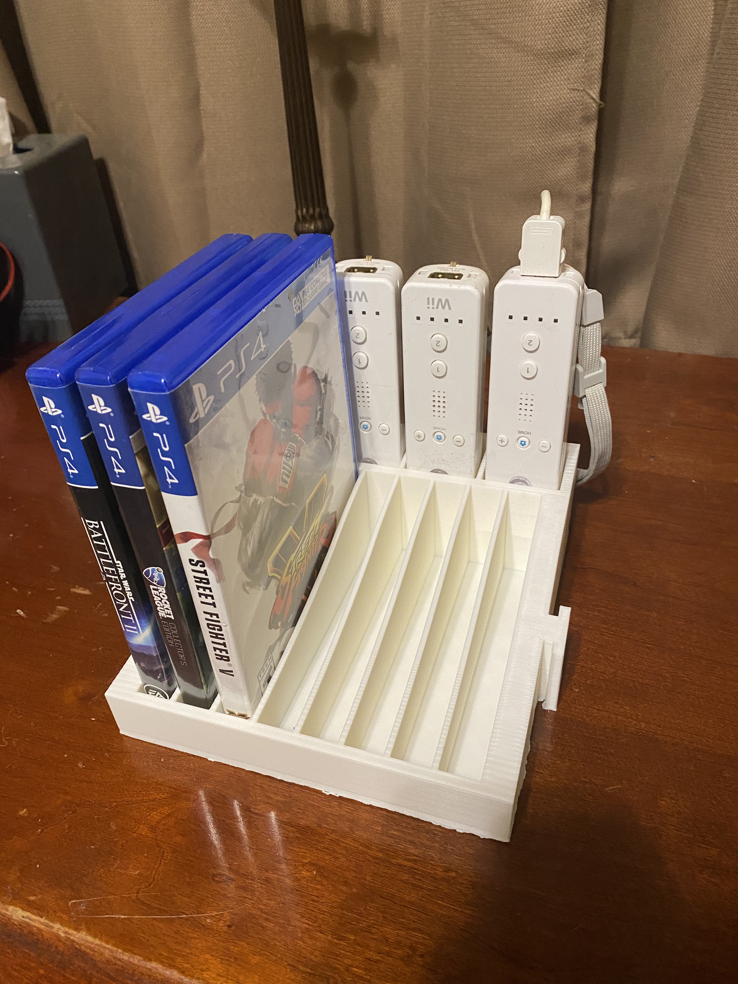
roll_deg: +3.5
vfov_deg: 67.3
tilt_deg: -34.4
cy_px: 492
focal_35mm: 26
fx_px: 739
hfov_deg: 53.1
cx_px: 369
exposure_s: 1/60
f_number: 1.8
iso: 320
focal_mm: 4.25
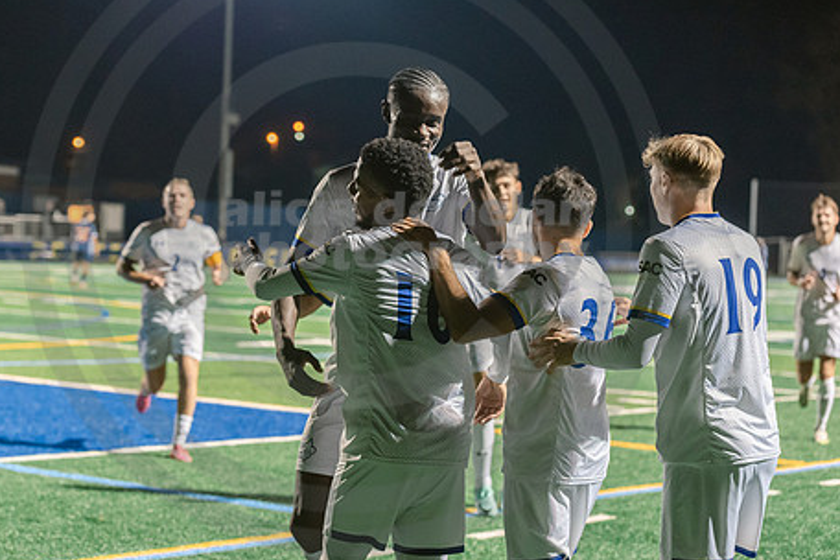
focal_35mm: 89
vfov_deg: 15.4
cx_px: 348
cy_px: 229
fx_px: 2077
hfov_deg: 22.8
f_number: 3
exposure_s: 1/250
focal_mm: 70
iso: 2500
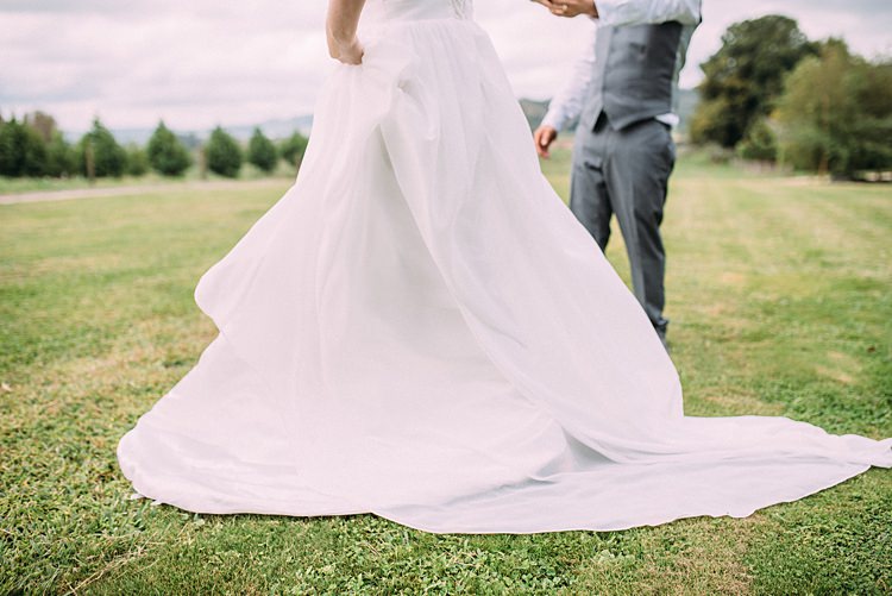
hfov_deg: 54.4
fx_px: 868
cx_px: 446
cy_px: 298
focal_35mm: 35
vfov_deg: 37.9
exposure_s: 1/1600
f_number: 2.2
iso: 100
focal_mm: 35
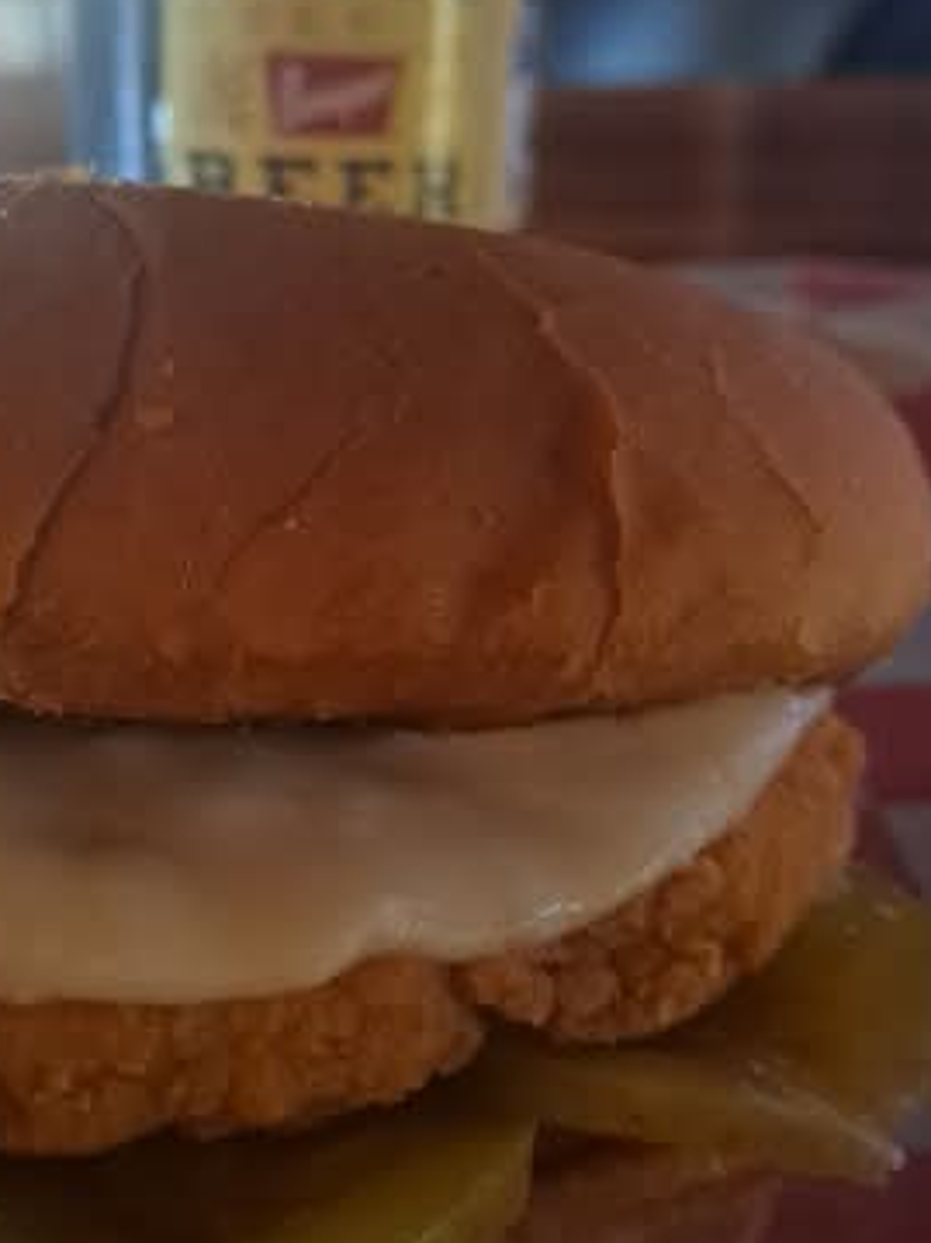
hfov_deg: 29.2
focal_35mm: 49
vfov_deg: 38.8
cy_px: 528
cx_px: 239
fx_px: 1758
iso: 320
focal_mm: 5.23
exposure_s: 1/30
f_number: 1.8
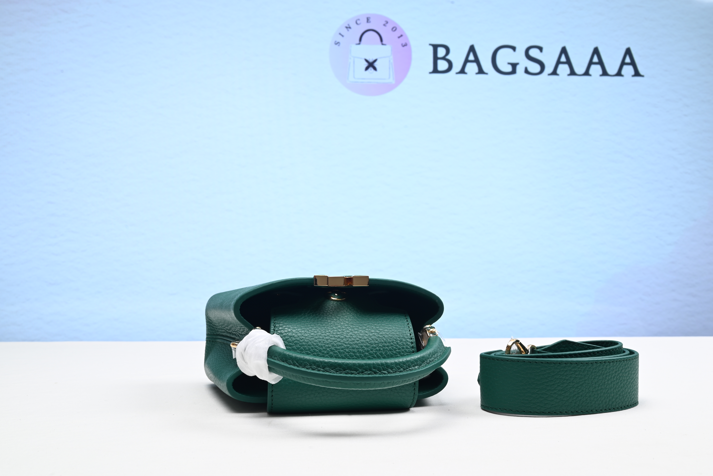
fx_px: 753
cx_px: 356
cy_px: 238
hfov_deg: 50.7
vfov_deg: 35.1
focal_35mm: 38
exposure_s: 1/2
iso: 100
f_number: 16
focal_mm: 38
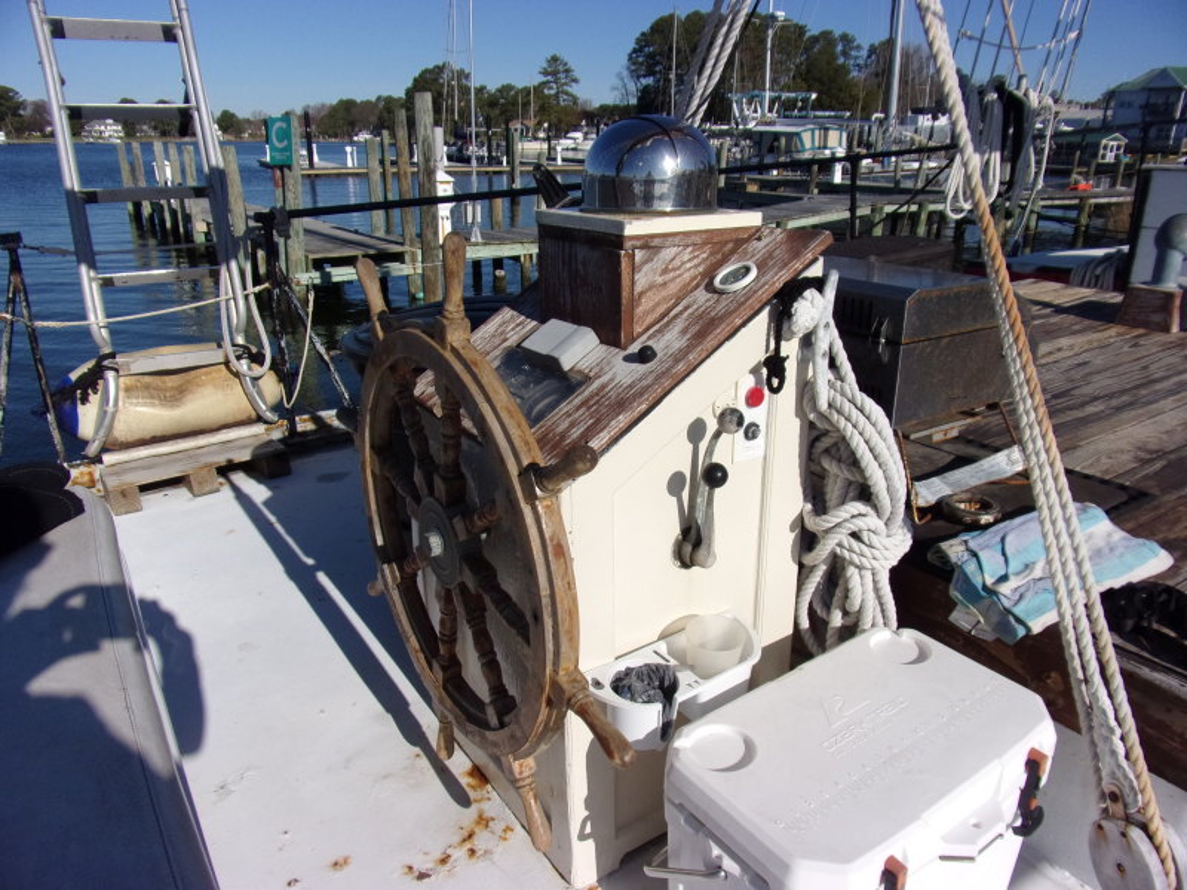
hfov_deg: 71.6
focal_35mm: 24
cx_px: 594
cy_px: 445
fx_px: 823
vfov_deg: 56.8
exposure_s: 1/240
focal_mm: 4.3
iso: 80
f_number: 10.8
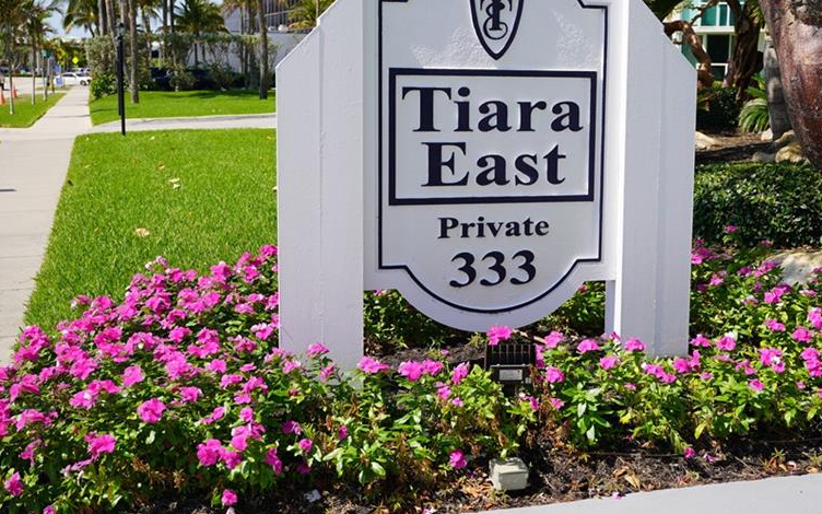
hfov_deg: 46.0
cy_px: 173
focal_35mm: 43
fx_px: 963
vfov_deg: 29.7
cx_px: 486
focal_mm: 31
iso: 100
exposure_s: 1/500
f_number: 5
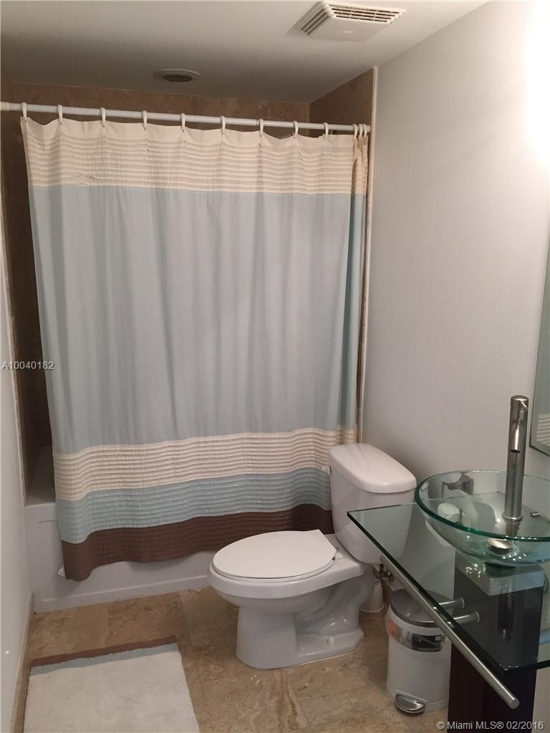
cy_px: 366
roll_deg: -0.7
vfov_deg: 61.7
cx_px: 275
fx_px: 614
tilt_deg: -11.4
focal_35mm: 29
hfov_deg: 48.2
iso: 40
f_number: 2.2
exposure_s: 1/30
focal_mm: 4.15
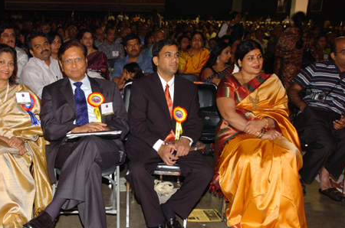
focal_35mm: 48
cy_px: 148
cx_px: 123
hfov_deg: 40.8
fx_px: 459
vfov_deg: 27.8
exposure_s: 1/10
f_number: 4
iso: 400
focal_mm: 24
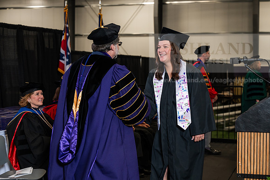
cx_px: 135
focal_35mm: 70
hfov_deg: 28.8
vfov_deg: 19.5
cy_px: 90
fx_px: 525
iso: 1250
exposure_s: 1/200
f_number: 4.5
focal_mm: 70
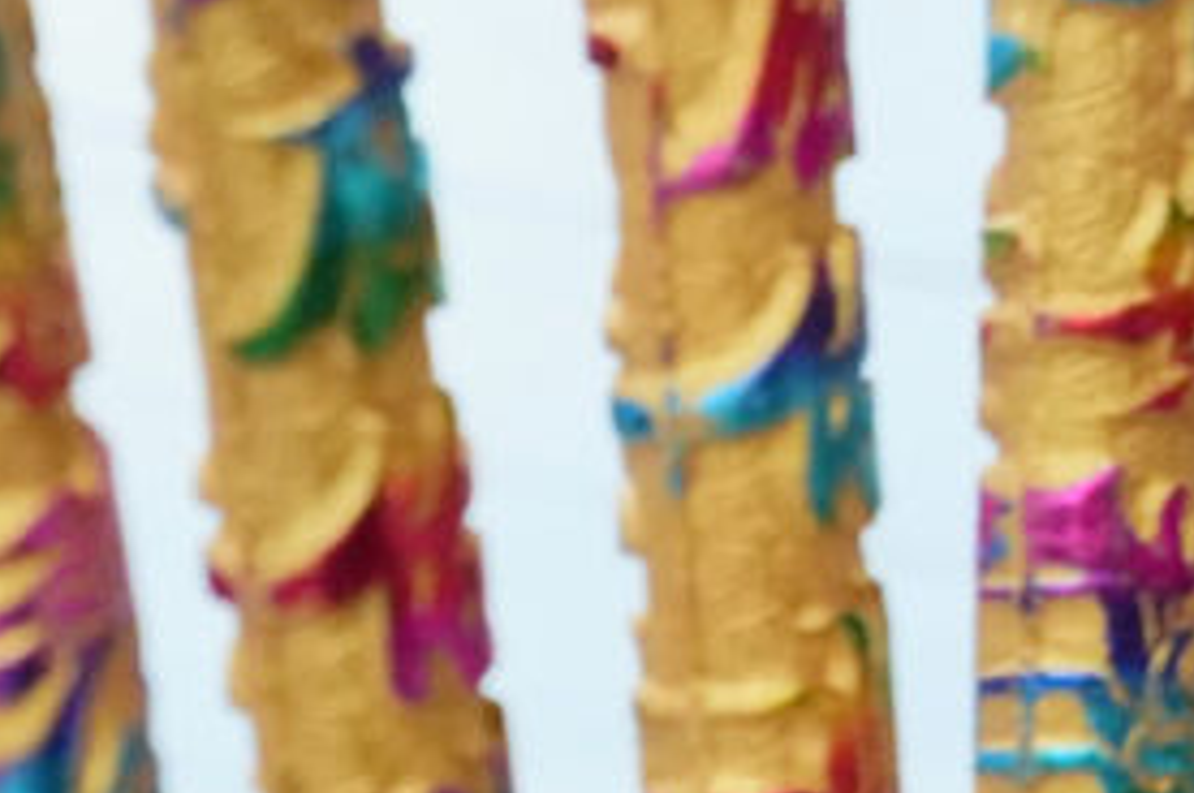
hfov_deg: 6.4
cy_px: 2407
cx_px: -2043
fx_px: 9977
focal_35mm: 301
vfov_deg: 4.4
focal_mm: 40.7
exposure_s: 1/800
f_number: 5.6
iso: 3200
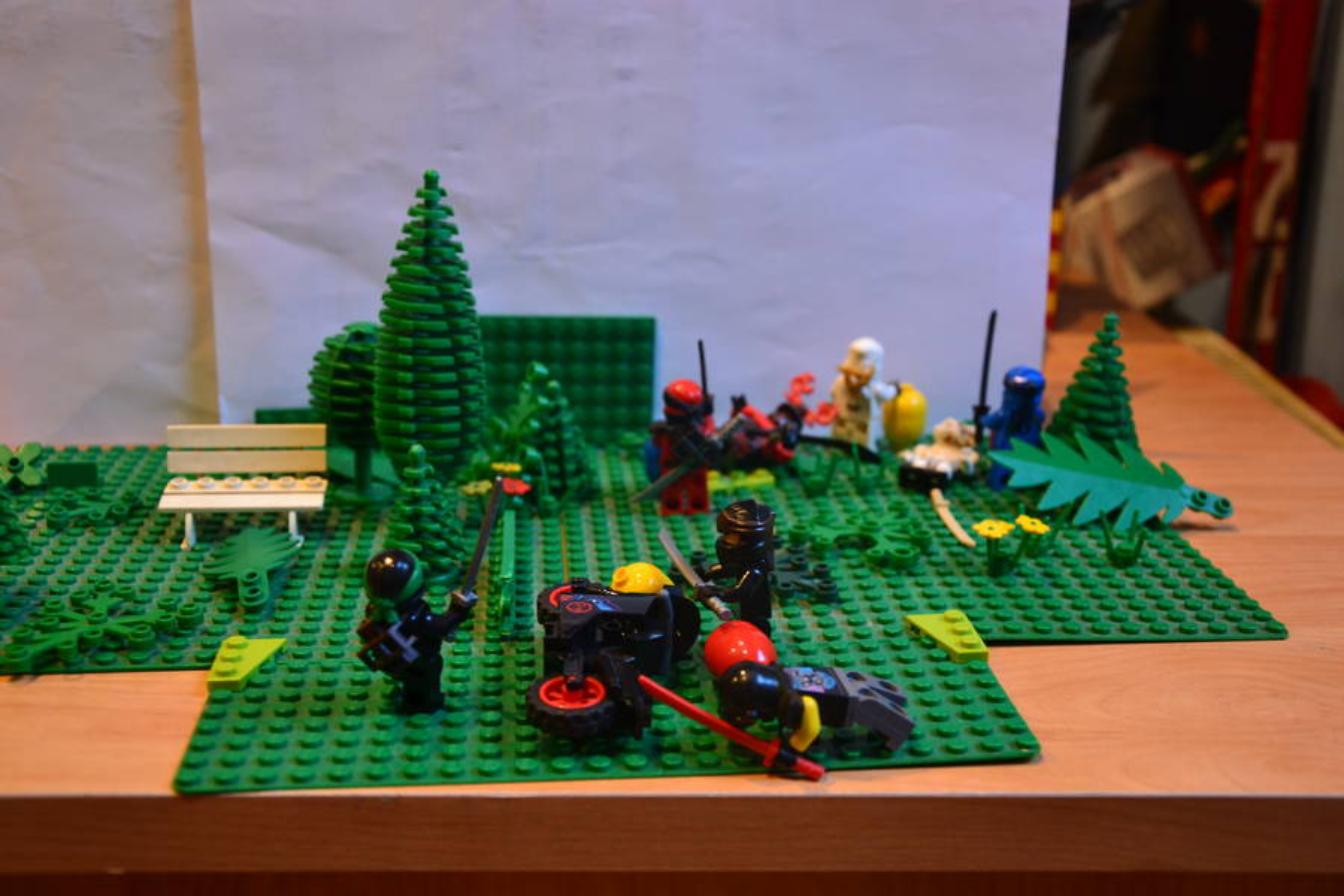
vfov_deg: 29.9
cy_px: 448
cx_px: 672
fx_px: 1680
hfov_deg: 43.6
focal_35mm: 45
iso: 800
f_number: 4.5
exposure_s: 1/15
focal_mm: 30
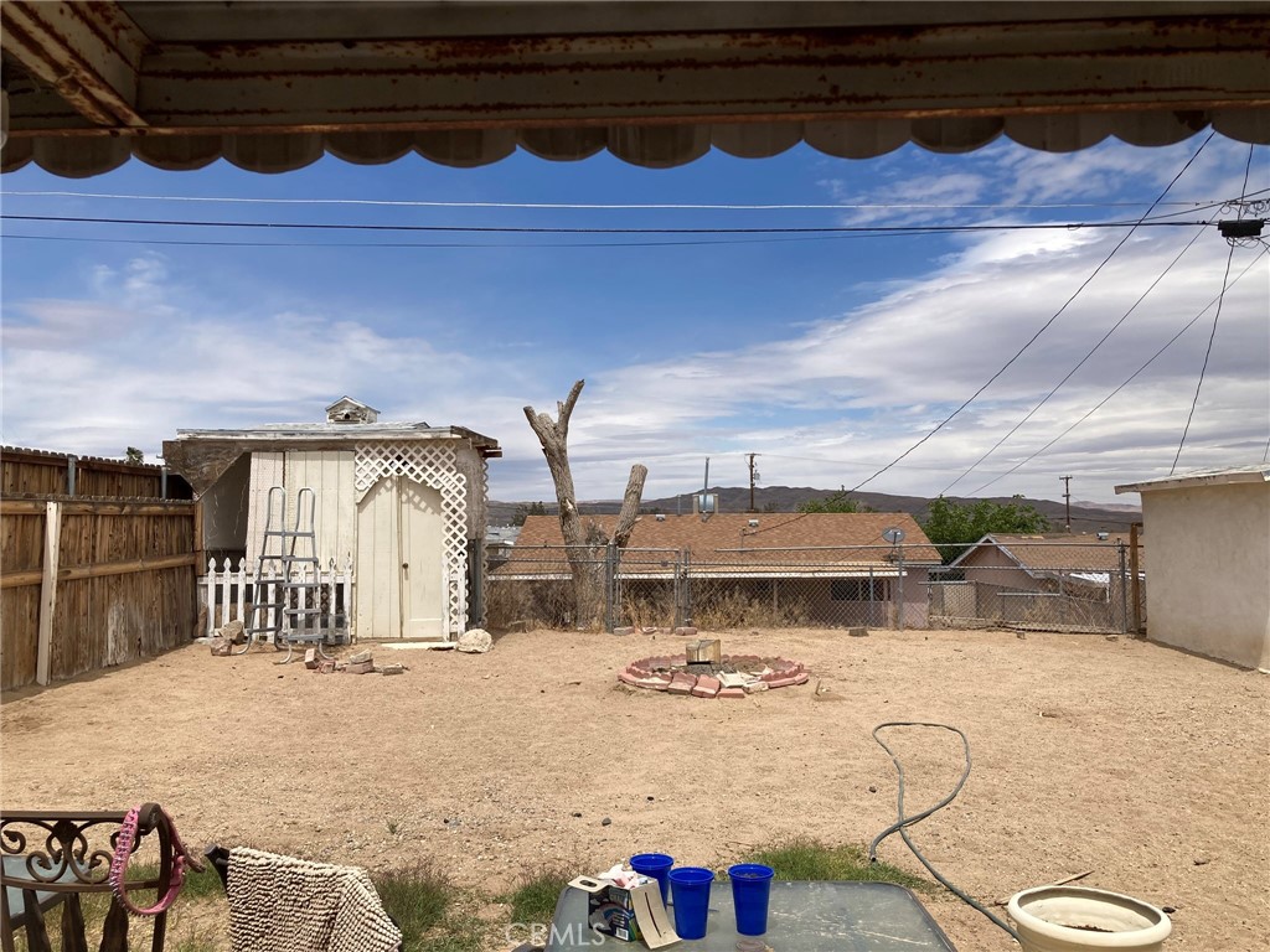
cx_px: 635
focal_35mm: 28
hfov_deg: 63.4
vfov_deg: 49.7
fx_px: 1027
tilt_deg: +5.1
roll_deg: +1.2
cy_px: 476
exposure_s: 1/3745
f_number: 1.8
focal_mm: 3.99
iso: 20
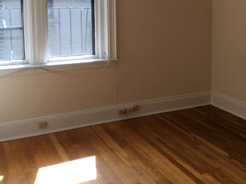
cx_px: 162
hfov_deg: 38.5
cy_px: 37
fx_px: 348
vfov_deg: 29.0
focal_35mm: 49
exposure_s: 1/120
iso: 25
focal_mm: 4.15
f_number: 2.2
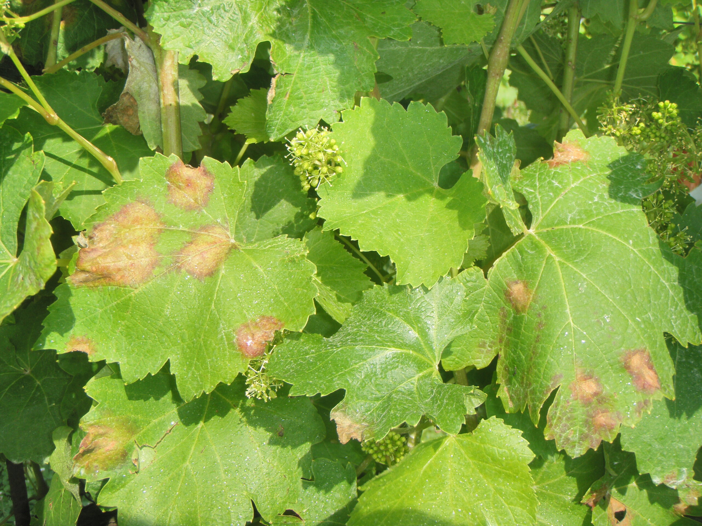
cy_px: 263
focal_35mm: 38
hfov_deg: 49.0
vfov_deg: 37.7
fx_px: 771
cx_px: 351
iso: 50
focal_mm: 6.7
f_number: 4.5
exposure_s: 1/200
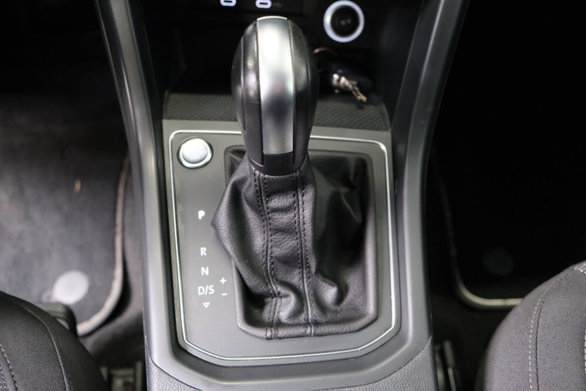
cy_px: 196
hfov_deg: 50.7
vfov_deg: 35.1
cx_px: 293
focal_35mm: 38
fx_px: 619
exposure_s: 1/30
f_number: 4
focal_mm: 25.4
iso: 5000
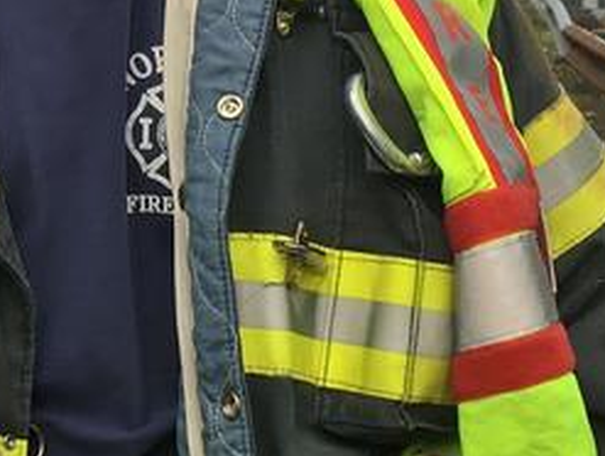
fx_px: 2100
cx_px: -69
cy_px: 150
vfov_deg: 12.4
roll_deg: -1.0
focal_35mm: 120
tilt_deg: -4.7
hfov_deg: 15.9
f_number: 2.2
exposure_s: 1/549
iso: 25
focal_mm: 4.15
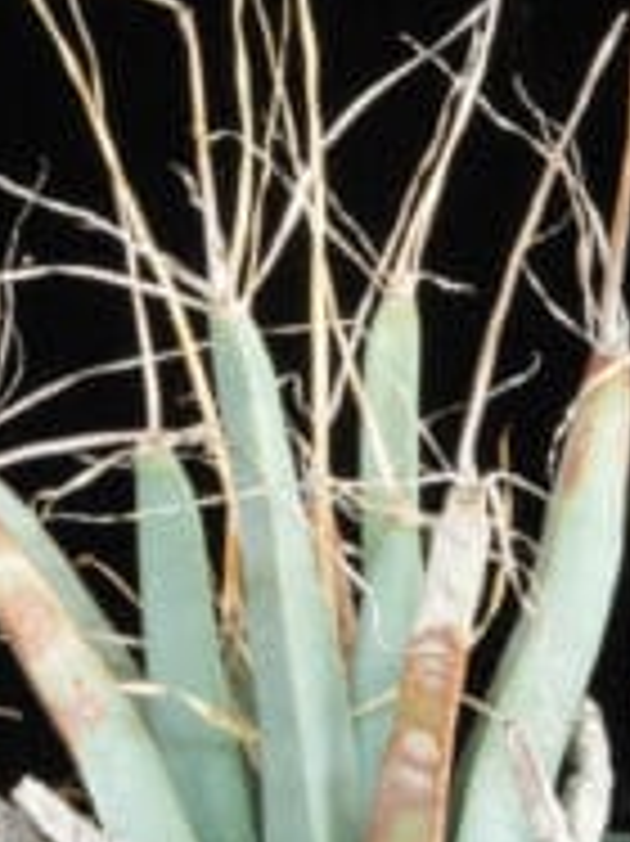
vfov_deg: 8.5
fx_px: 5636
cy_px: 159
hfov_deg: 6.4
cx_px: 344
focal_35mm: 232
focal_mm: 60
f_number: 36
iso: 100
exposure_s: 6
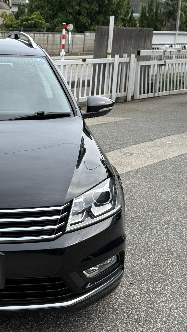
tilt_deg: -11.9
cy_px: 167
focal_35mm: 70
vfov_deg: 30.2
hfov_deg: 16.6
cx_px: -34
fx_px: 617
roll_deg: -1.5
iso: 80
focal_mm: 6.76
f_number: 1.78
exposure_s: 1/3378
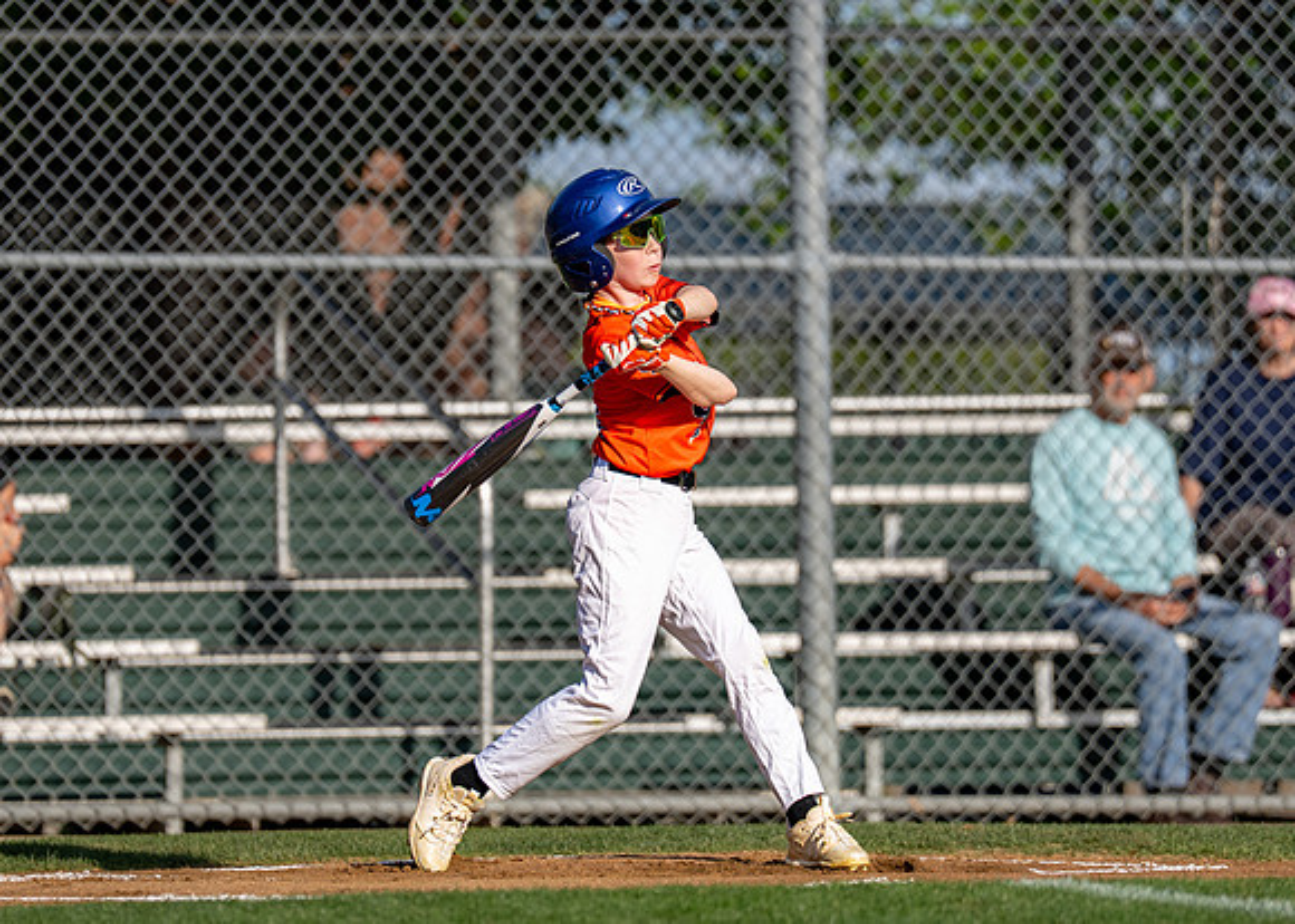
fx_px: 14098
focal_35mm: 383
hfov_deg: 5.3
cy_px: 360
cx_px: 621
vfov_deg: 3.8
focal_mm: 200
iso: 100
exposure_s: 1/2500
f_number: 2.8
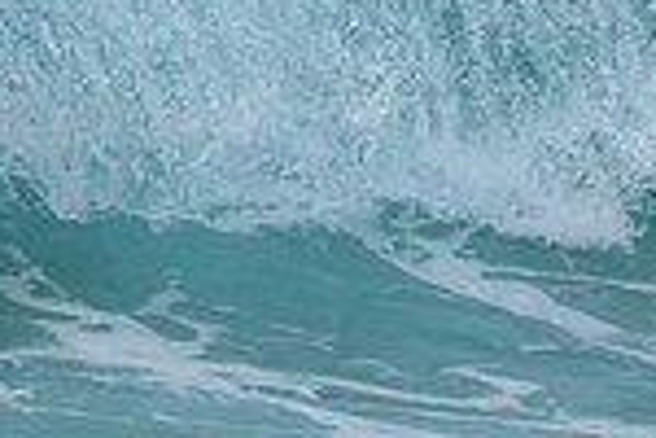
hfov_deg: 0.5
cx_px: 1181
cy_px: -256
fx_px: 70551
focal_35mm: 3872
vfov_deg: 0.4
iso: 800
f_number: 11
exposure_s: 1/2000
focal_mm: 1000
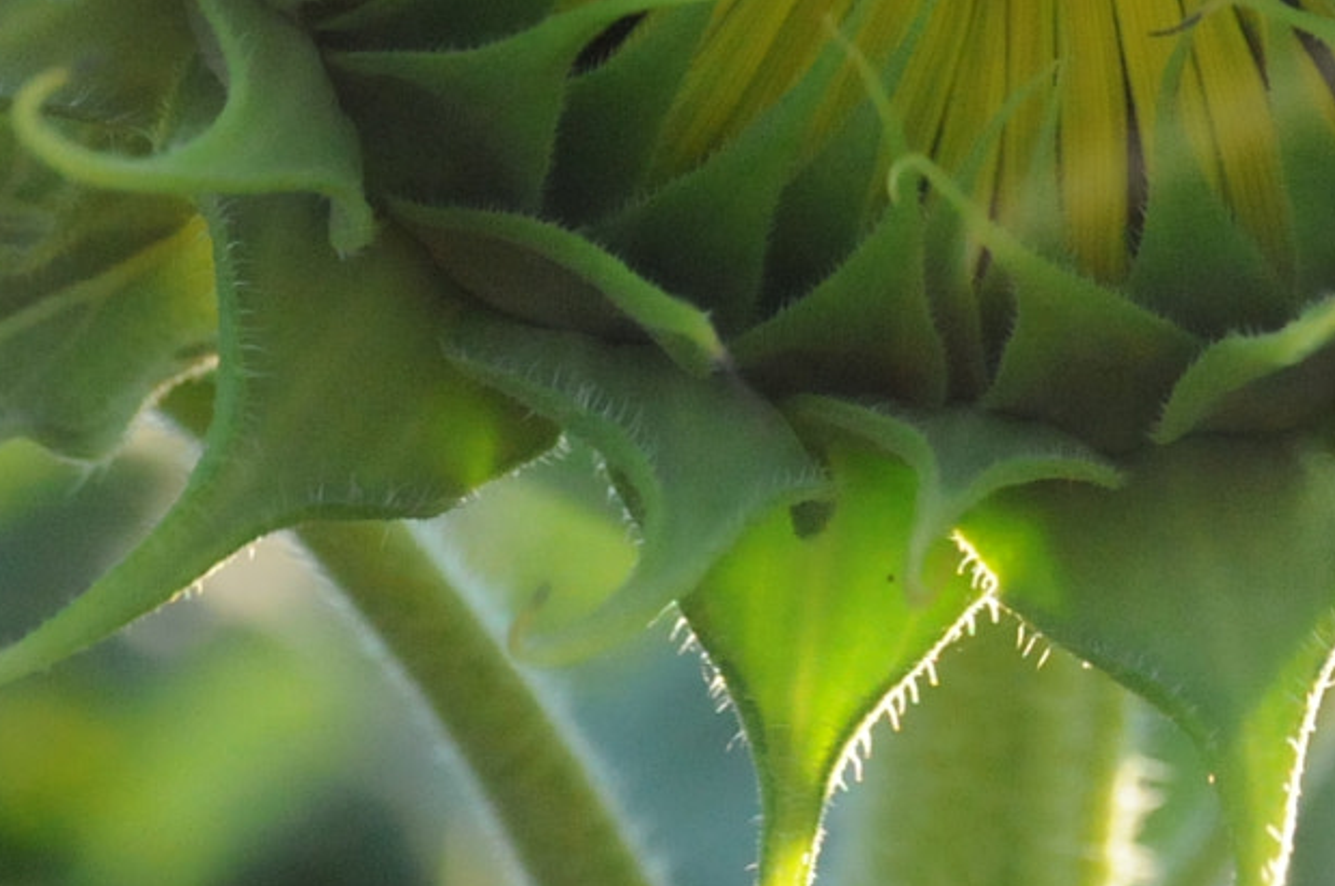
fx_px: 9555
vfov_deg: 5.3
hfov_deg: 8.0
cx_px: 1020
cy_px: -552
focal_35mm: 258
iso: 1600
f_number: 6.3
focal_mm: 52
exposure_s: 1/500
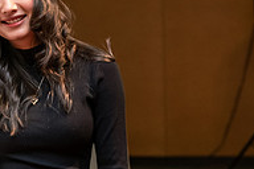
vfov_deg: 7.6
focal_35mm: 181
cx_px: -73
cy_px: 88
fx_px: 1277
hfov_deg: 11.1
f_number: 3.5
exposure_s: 1/160
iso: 1600
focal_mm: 60
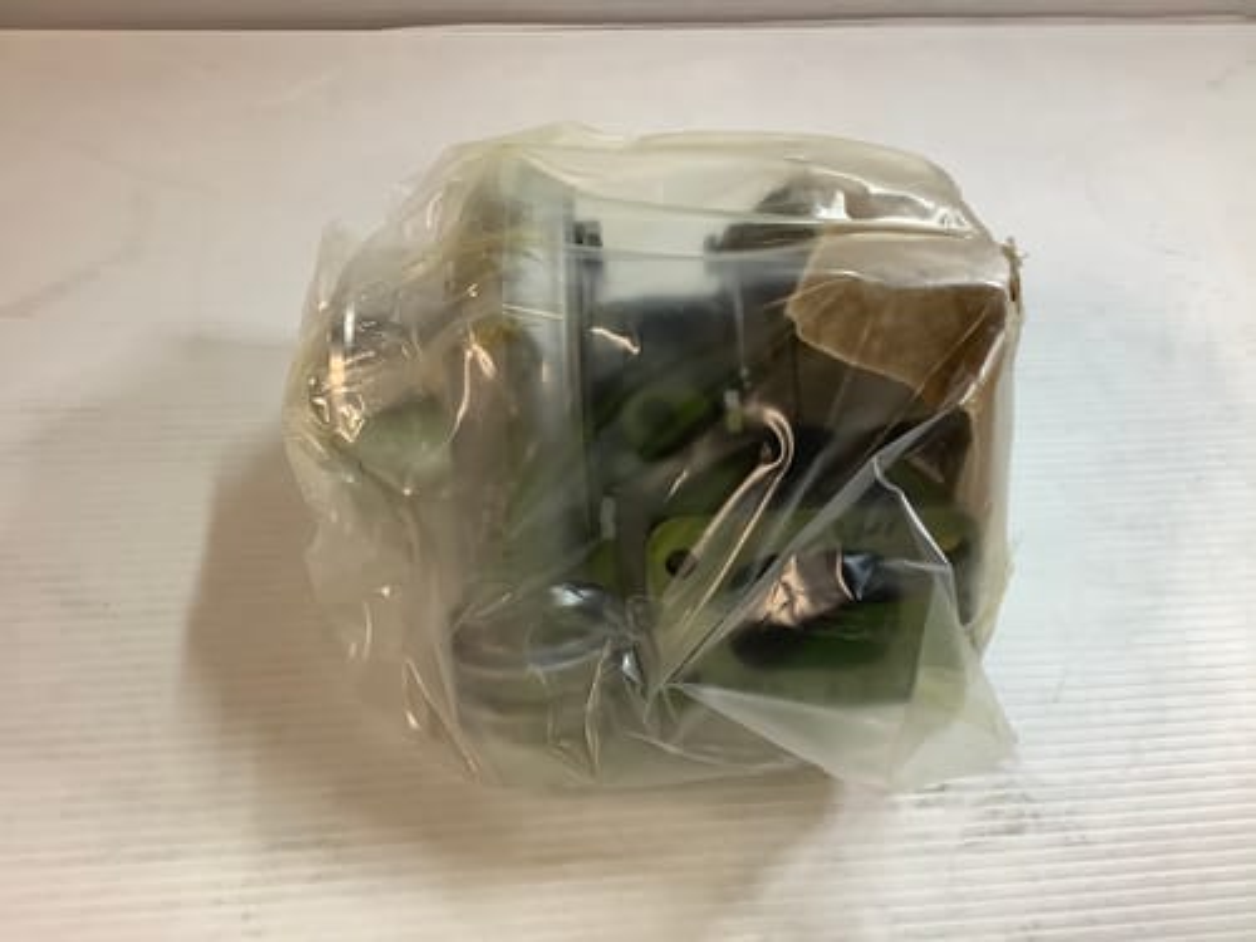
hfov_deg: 58.4
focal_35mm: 31
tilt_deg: -52.8
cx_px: 628
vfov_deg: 45.4
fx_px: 1125
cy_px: 471
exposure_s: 1/50
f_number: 2.4
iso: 125
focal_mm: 3.3
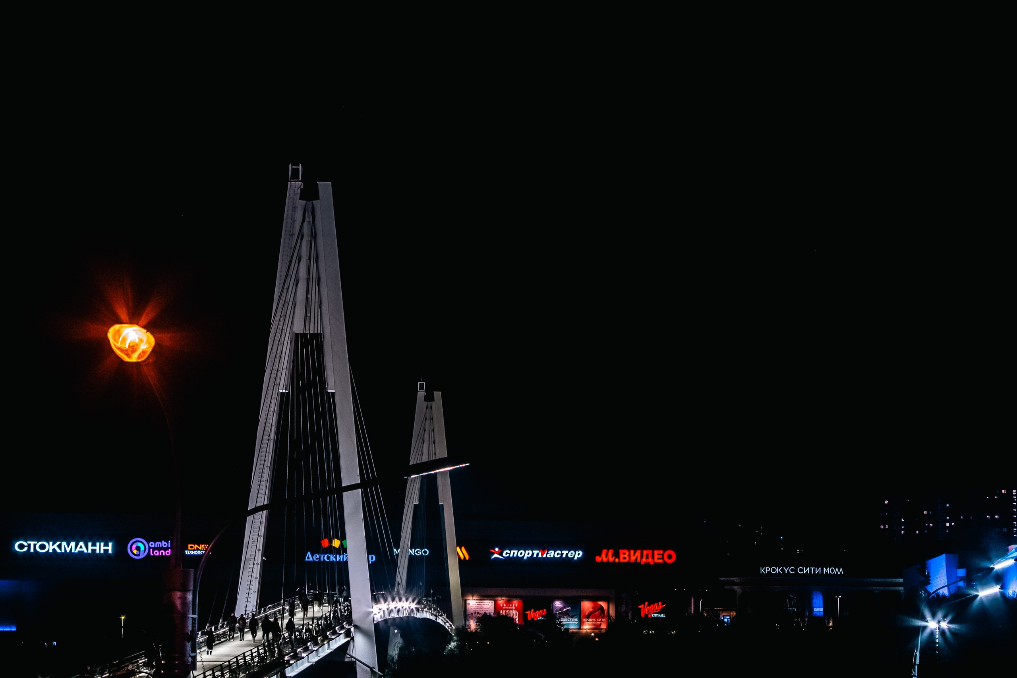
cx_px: 508
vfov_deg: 14.3
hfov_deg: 21.2
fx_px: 2712
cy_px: 339
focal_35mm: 96
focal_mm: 62.5
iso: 800
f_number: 11
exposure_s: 1/10
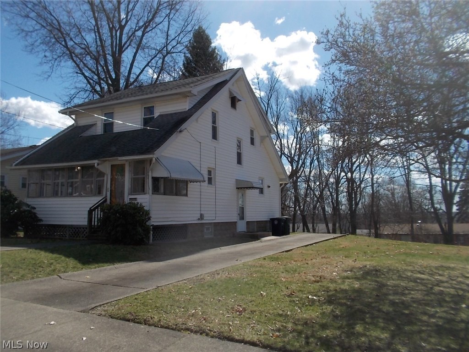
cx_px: 234
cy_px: 176
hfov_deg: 61.7
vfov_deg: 48.2
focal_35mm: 29
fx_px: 393
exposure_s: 1/1250
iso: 80
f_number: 3.3
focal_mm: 4.1
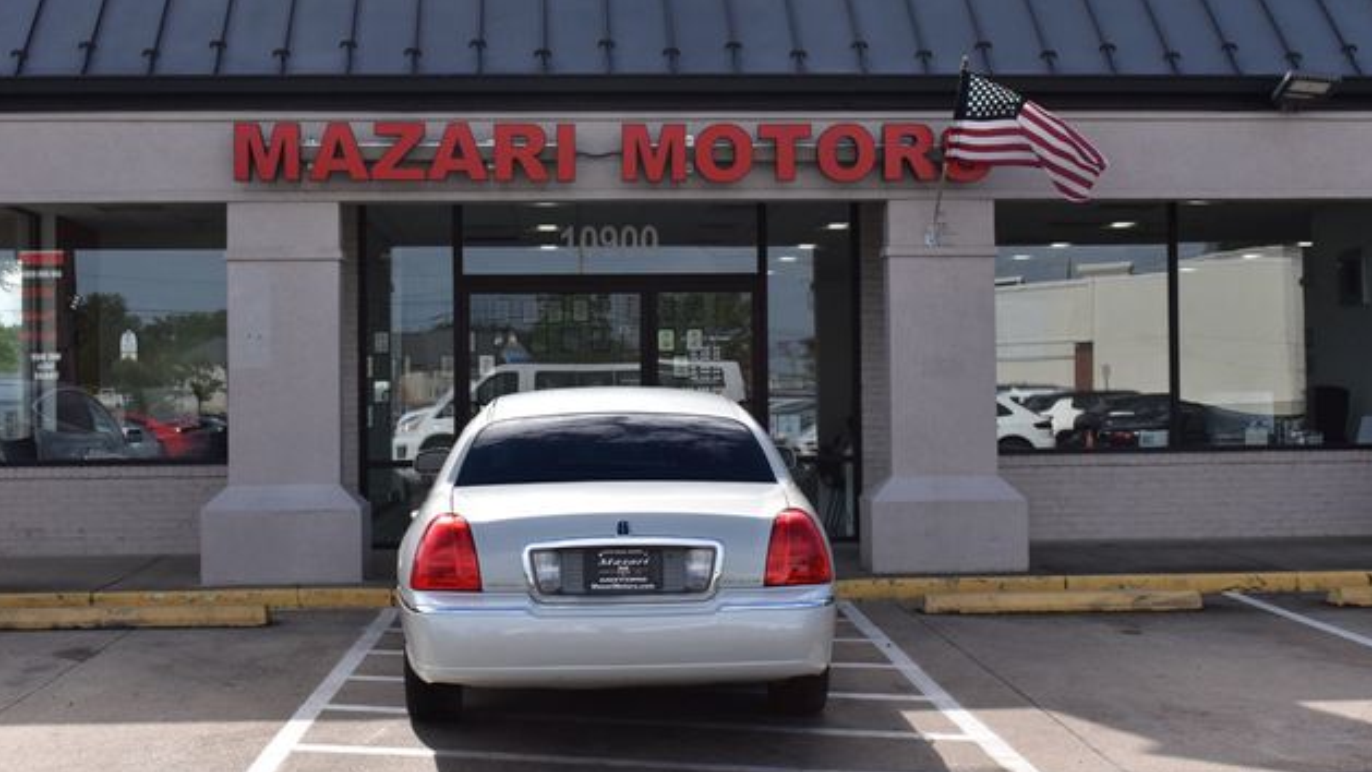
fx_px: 1802
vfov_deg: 24.2
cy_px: 373
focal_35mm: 50
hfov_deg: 41.7
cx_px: 681
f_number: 11
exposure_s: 1/400
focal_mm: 31
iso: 400
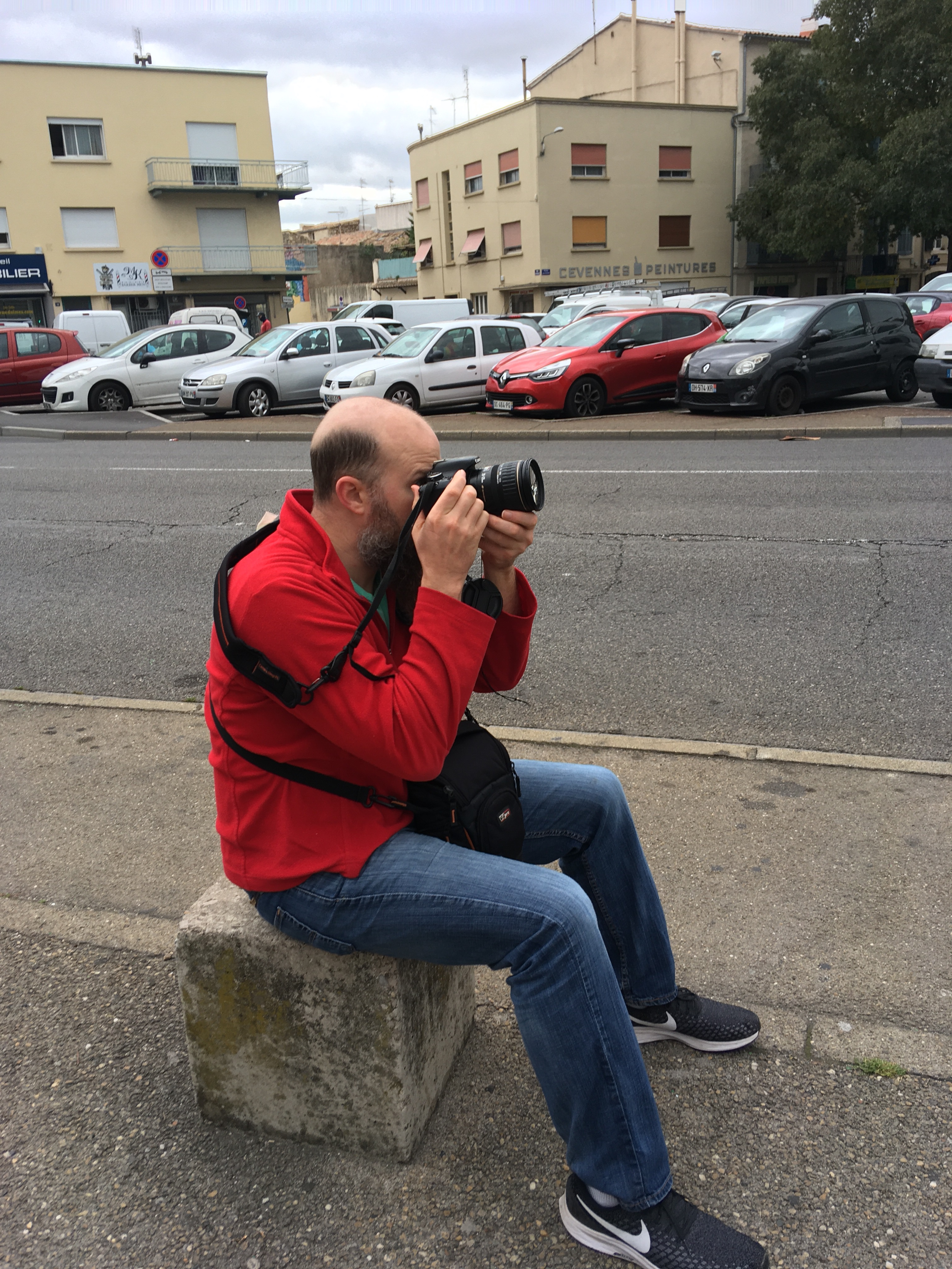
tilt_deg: -16.4
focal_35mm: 29
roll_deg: +3.4
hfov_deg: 48.2
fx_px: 1063
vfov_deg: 61.7
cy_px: 634
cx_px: 476
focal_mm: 4.15
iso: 25
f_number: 2.2
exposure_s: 1/134
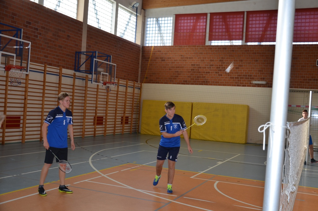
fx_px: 344
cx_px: 159
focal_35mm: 39
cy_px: 106
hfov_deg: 49.6
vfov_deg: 34.1
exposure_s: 1/125
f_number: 4
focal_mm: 26
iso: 280
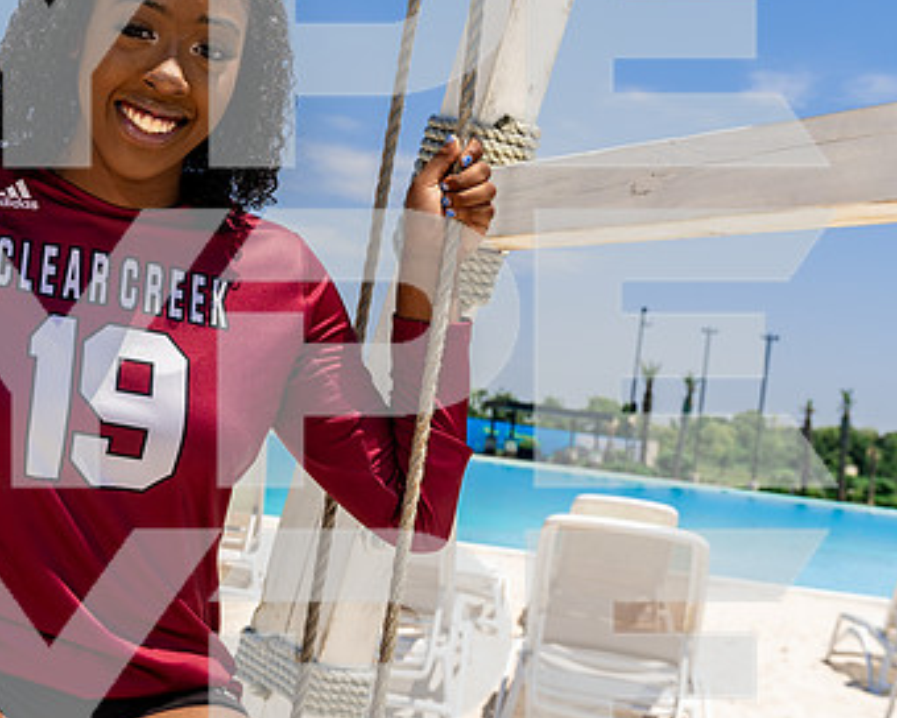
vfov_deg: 27.1
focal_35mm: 56
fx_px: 1487
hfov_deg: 32.6
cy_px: 350
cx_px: 166
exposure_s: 1/320
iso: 100
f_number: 7.1
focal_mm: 35
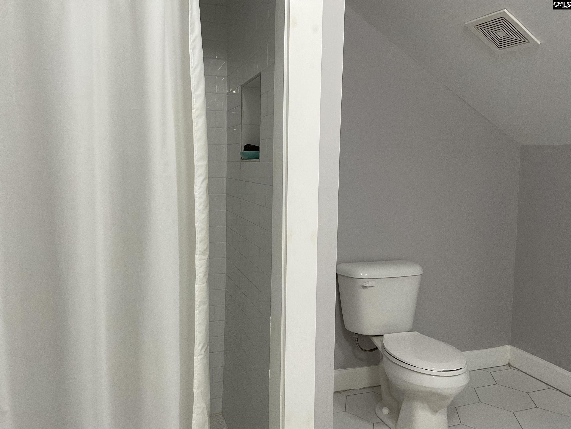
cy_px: 214
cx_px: 286
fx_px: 478
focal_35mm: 29
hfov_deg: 61.7
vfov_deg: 48.2
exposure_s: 1/120
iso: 64
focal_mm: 3
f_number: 1.8
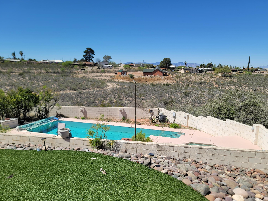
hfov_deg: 65.3
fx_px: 209
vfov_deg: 51.3
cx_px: 138
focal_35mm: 27
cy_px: 108
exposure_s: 1/1279
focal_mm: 7
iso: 20
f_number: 1.8
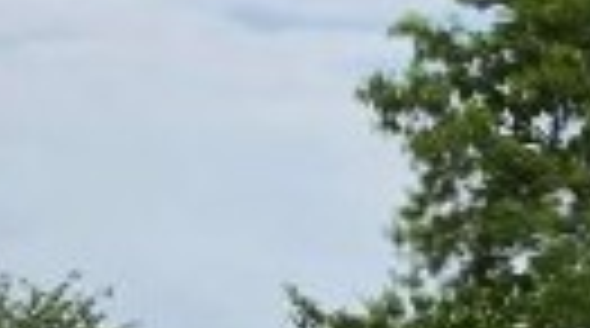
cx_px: 2067
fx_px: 3013
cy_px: 643
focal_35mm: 193
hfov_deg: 8.3
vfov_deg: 6.1
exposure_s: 1/10000
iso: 64
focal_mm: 6.5
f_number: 1.4
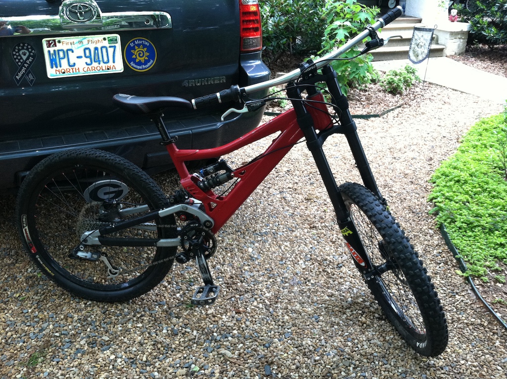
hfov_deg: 52.7
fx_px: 512
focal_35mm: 35
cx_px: 254
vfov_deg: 40.6
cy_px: 190
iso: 125
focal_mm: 3.85
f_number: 2.8
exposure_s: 1/120
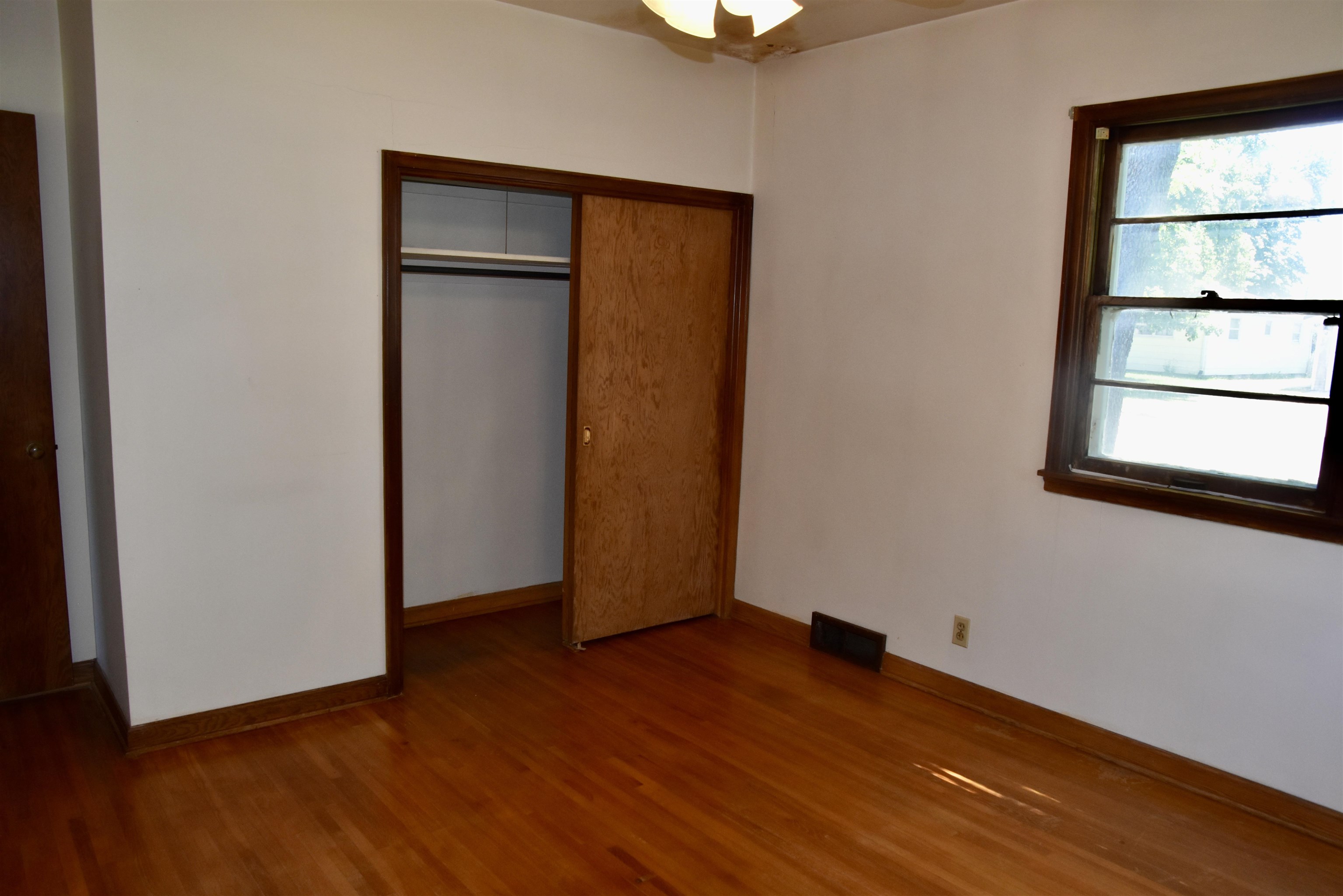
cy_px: 448
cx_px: 672
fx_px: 895
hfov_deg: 73.7
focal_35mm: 24
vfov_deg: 53.1
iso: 800
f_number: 5.6
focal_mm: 16
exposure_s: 1/125
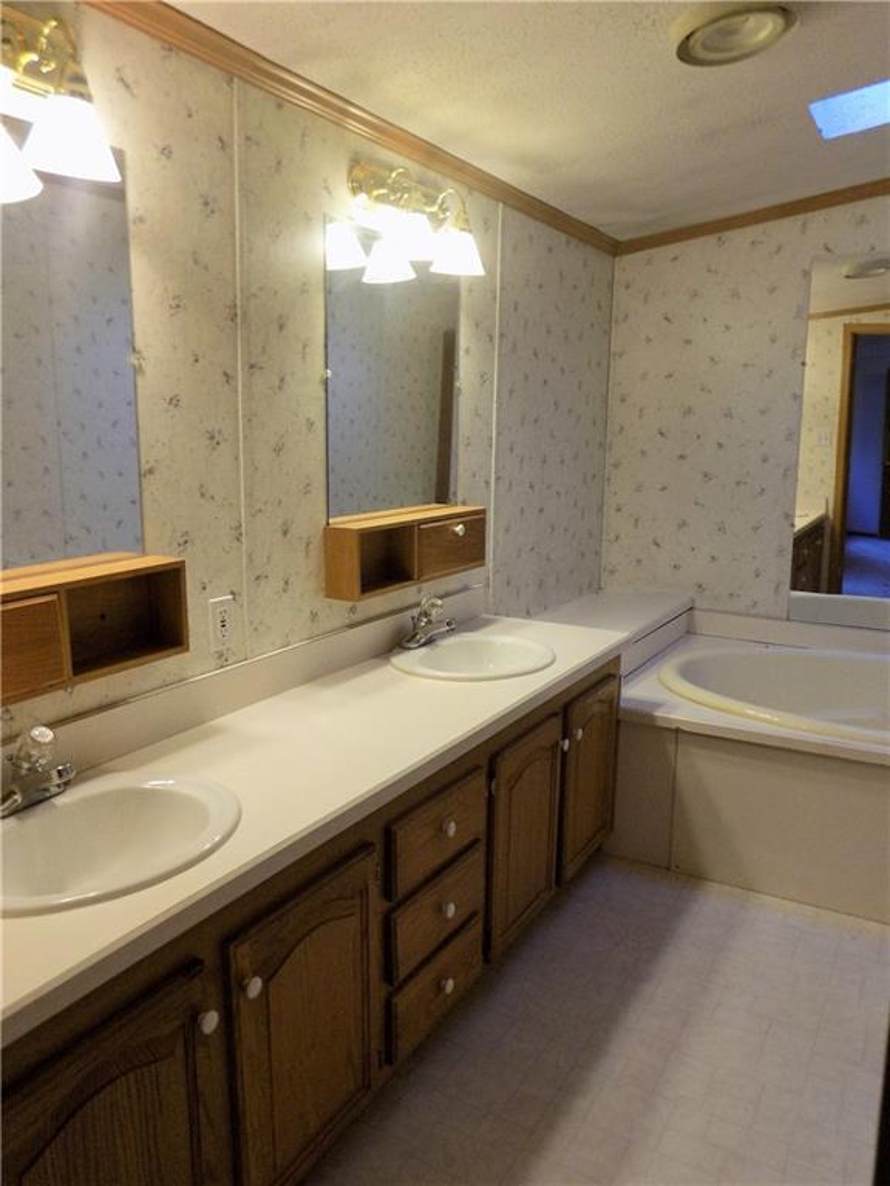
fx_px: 788
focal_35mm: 23
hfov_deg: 58.9
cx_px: 445
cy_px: 593
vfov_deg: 73.9
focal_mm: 4
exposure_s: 1/30
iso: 140
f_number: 3.1
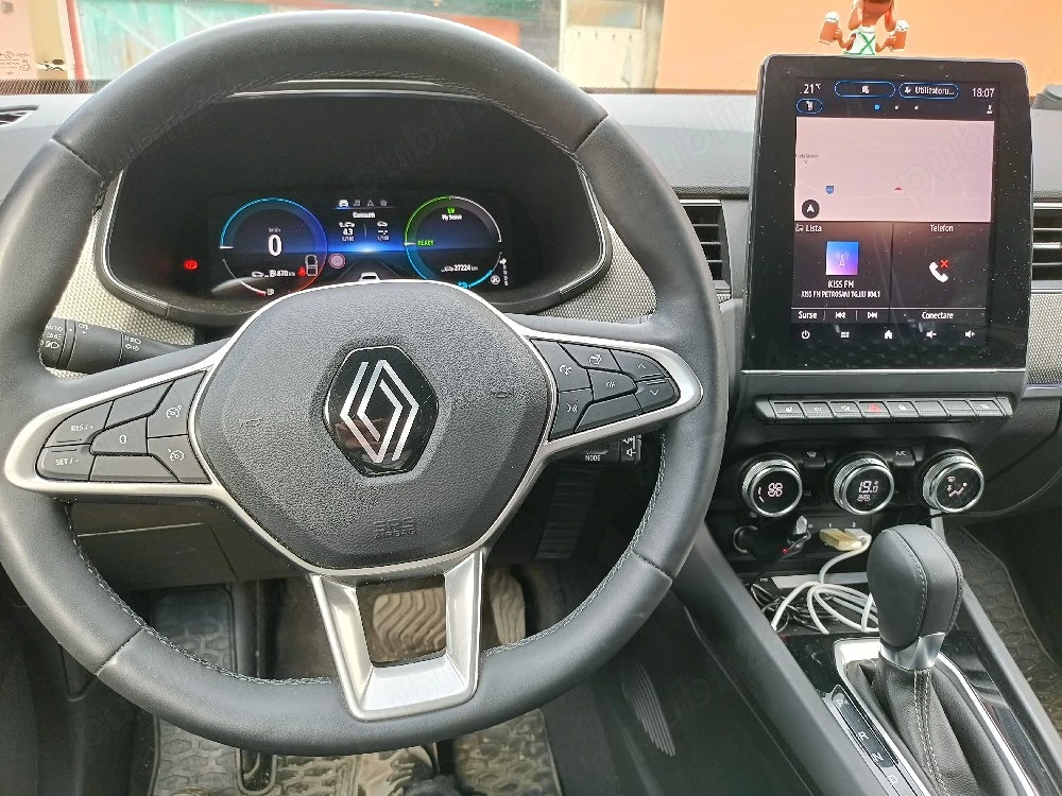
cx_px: 531
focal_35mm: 25
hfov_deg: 69.4
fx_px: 767
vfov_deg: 54.9
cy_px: 398
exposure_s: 1/50
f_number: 1.7
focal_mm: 4.7
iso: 200
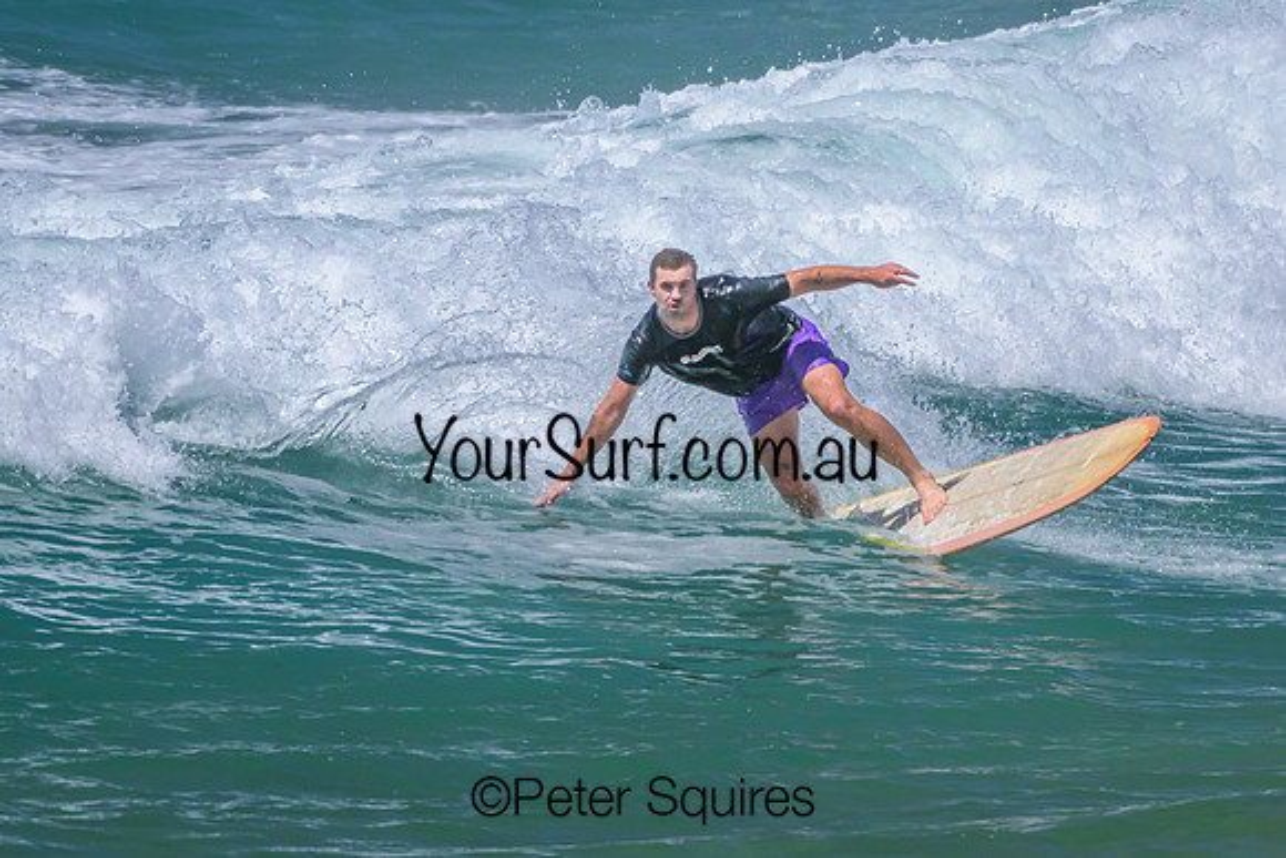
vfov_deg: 1.8
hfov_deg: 2.7
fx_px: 27408
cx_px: 724
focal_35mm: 767
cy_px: 329
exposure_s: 1/2000
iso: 1250
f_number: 11
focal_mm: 600
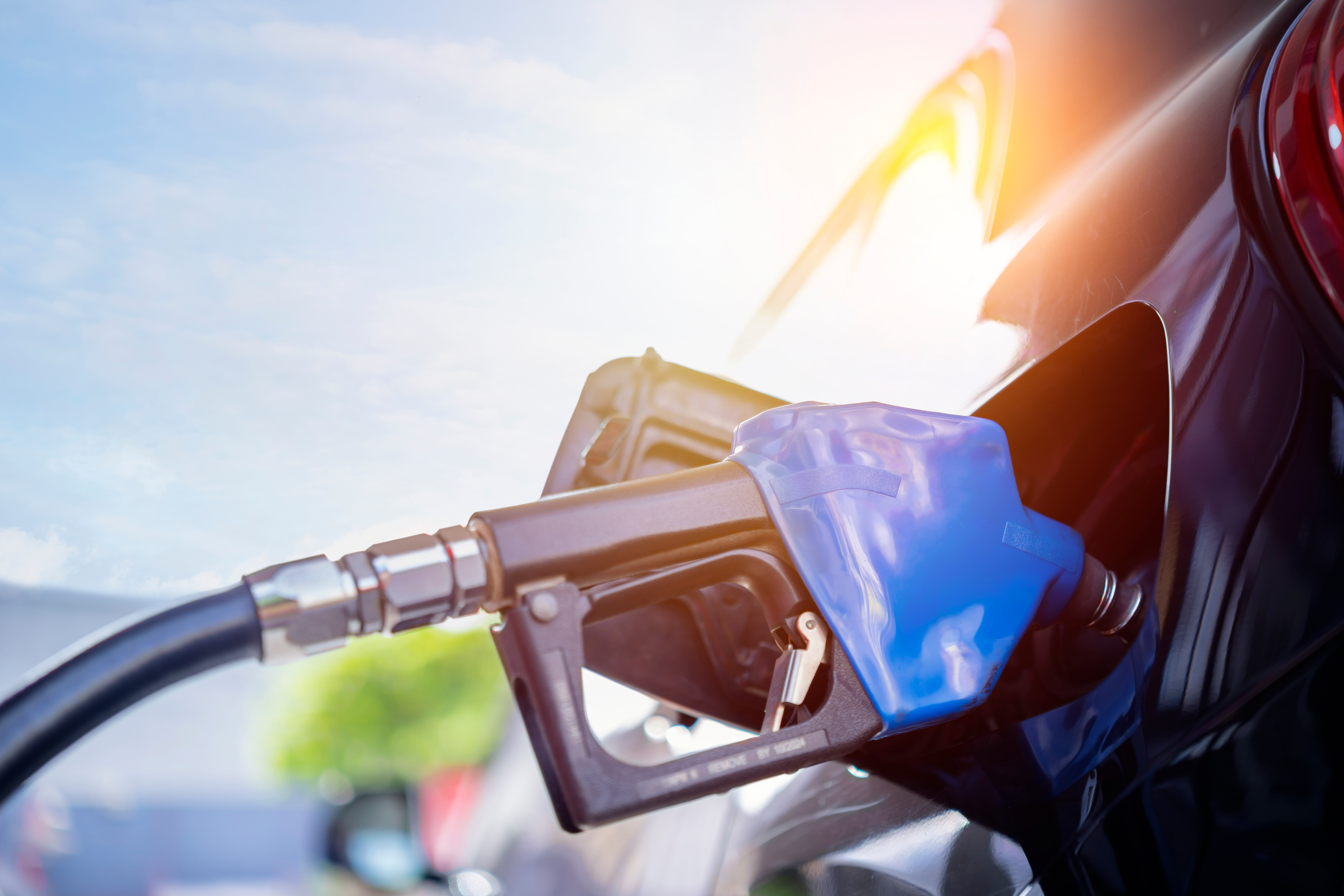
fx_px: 1680
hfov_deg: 43.6
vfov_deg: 29.9
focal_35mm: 45
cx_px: 672
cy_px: 448
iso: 100
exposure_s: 1/250
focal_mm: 45
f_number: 1.8
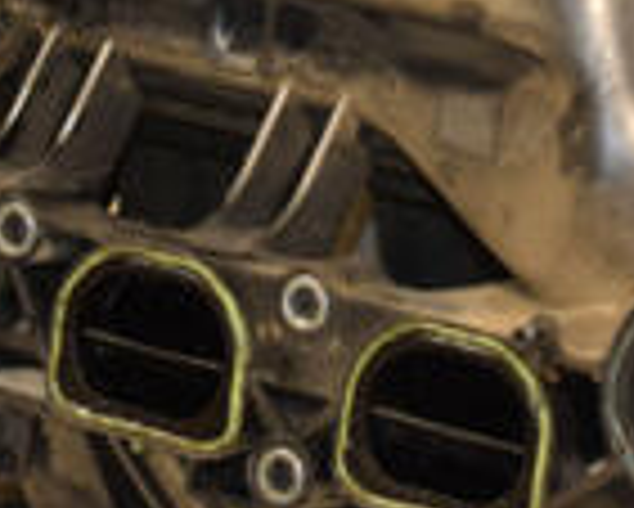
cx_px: 630
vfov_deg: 6.5
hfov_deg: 8.0
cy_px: 58
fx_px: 4488
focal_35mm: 239
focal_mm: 40
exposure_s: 1/100
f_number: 4.8
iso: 800
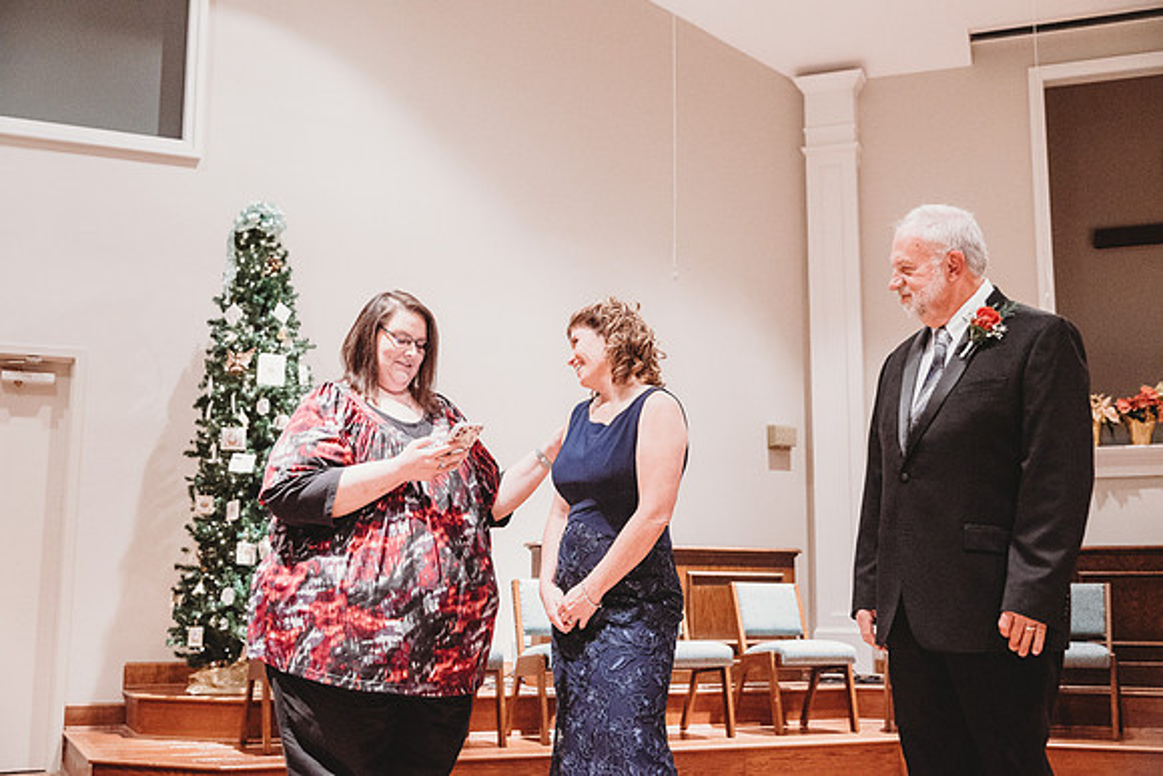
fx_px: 1292
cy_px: 388
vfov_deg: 33.4
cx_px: 582
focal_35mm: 40
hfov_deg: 48.4
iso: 6400
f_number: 4
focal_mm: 40
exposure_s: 1/200
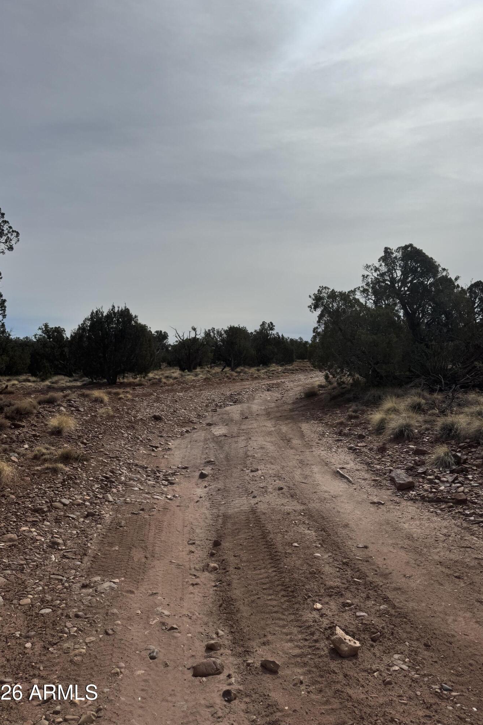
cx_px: 248
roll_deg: -0.2
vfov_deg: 71.5
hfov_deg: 51.3
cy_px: 363
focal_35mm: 25
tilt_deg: +3.5
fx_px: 503
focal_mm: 6.76
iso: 50
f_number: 1.78
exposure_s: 1/12346
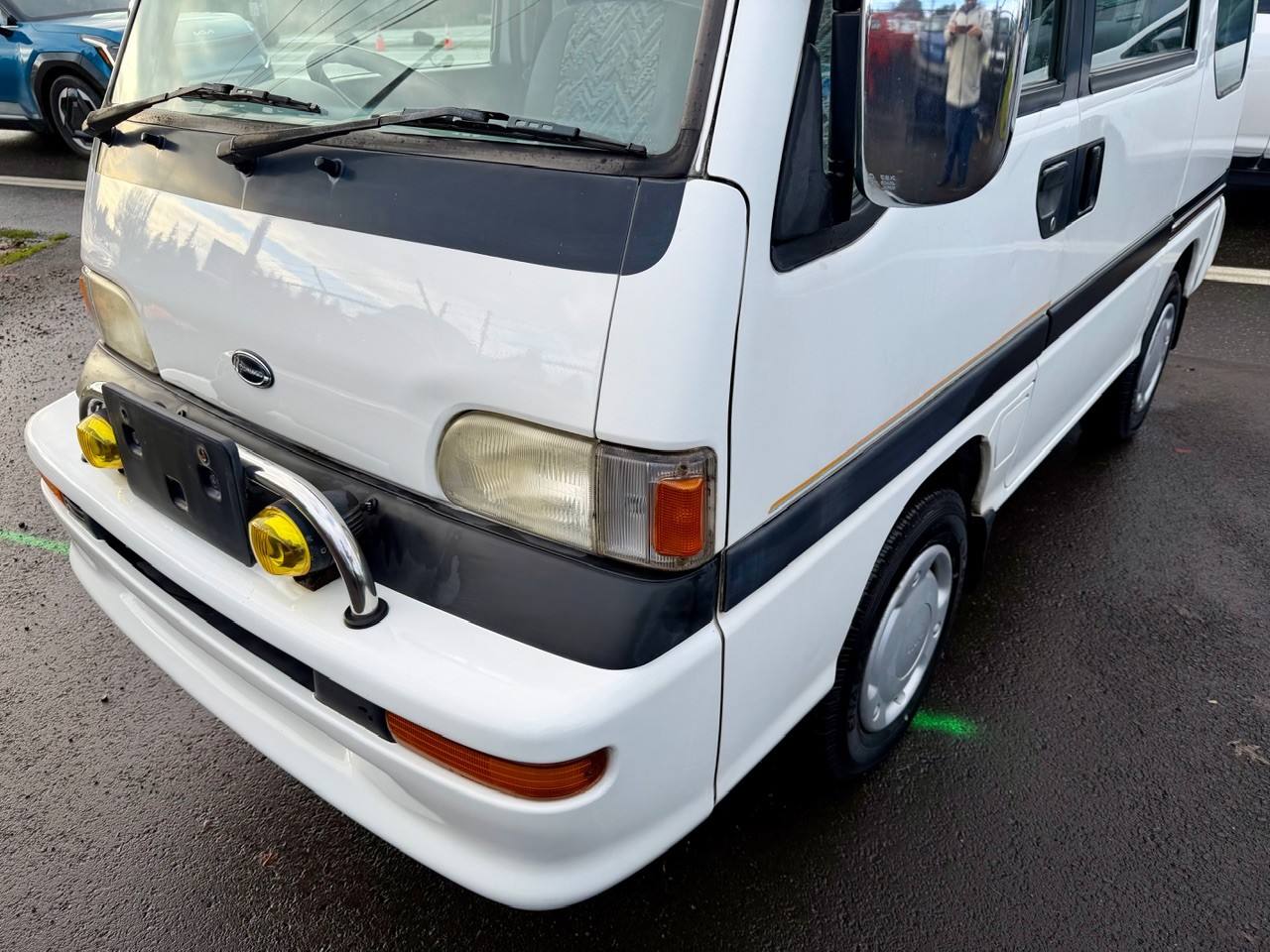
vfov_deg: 56.8
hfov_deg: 71.6
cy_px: 476
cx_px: 635
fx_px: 881
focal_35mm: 24
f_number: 1.78
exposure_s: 1/1174
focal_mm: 6.76
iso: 80
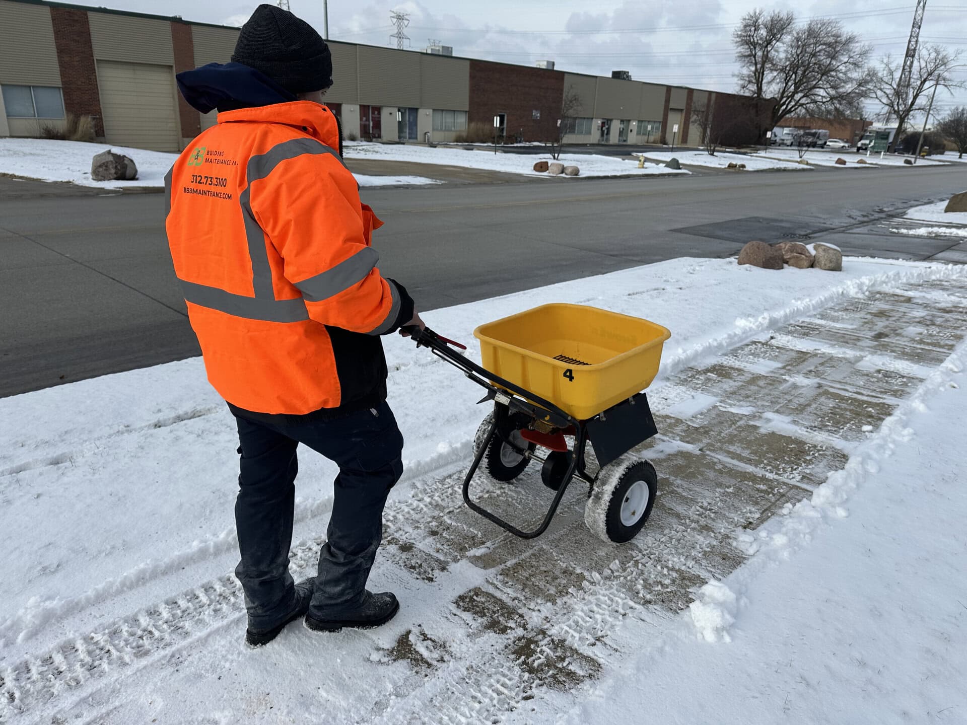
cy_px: 362
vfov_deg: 56.8
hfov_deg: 71.6
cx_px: 484
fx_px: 670
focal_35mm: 24
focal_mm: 6.9
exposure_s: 1/5263
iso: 80
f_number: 1.8
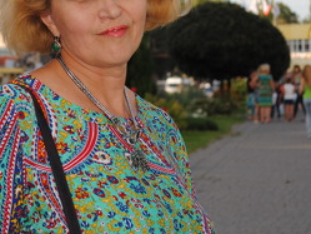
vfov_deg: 7.8
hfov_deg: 10.3
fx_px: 1718
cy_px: 31
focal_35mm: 191
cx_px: 77
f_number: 6.3
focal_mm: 55
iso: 100
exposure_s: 1/200
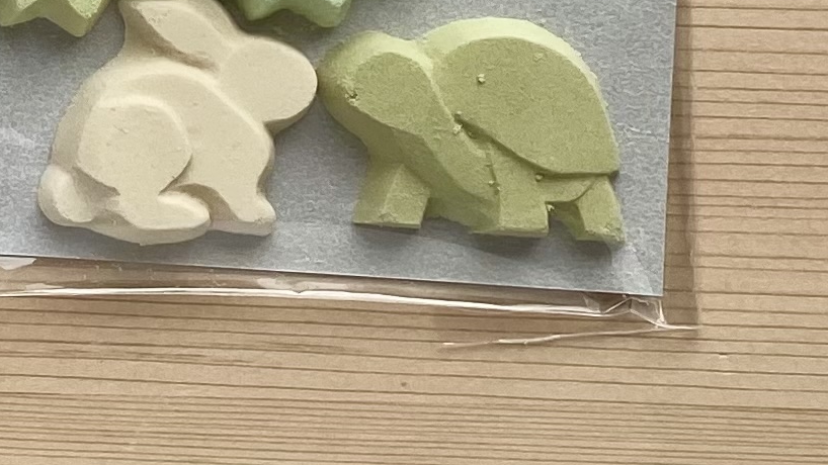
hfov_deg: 23.3
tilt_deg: -88.2
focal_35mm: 80
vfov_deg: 14.7
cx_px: -262
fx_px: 1756
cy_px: -69
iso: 32
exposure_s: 1/733
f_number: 1.8
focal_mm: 4.25
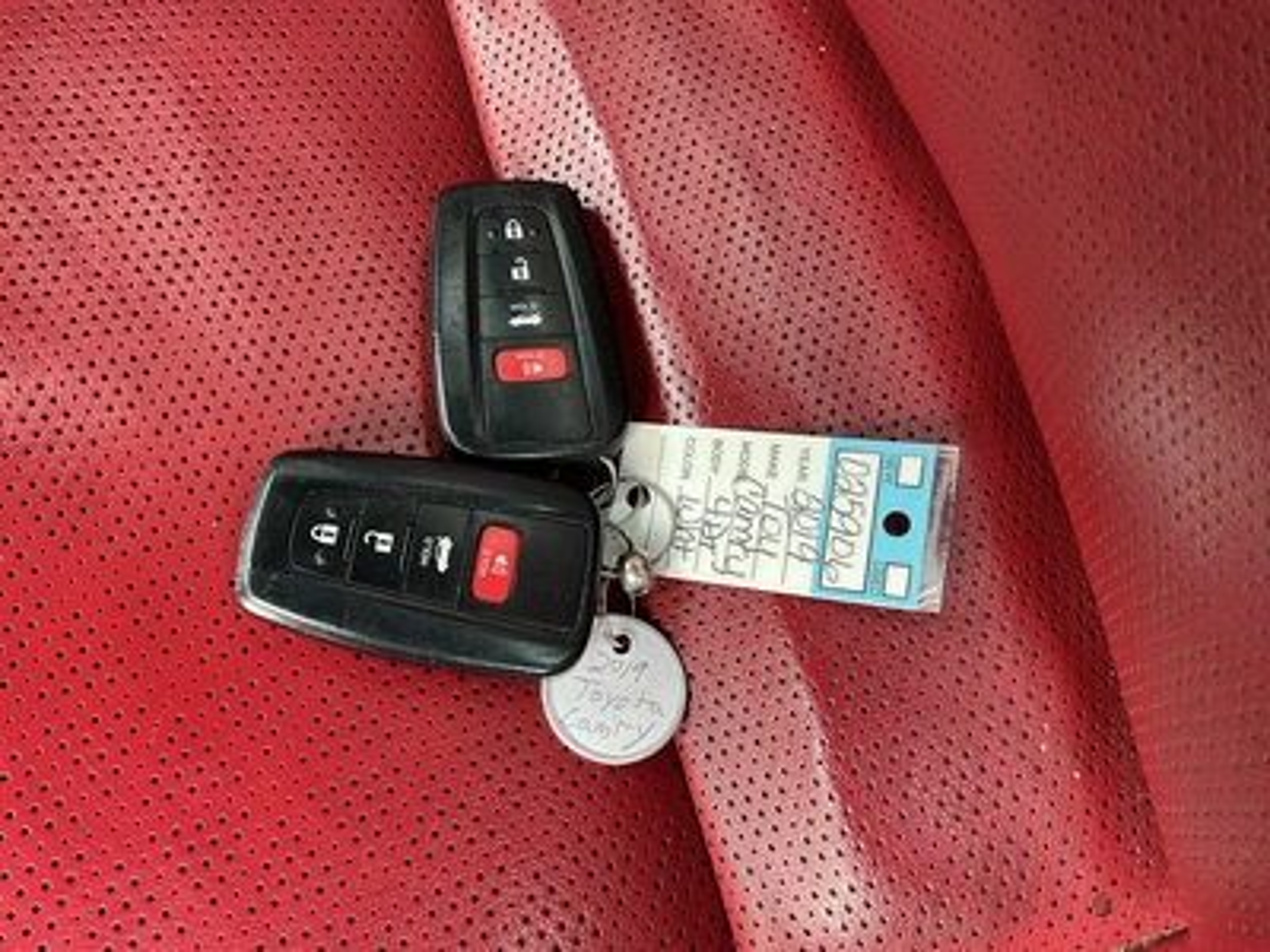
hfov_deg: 63.4
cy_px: 476
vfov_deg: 49.7
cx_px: 635
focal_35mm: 28
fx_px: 1027
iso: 64
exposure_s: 1/122
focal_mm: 3
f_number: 1.8
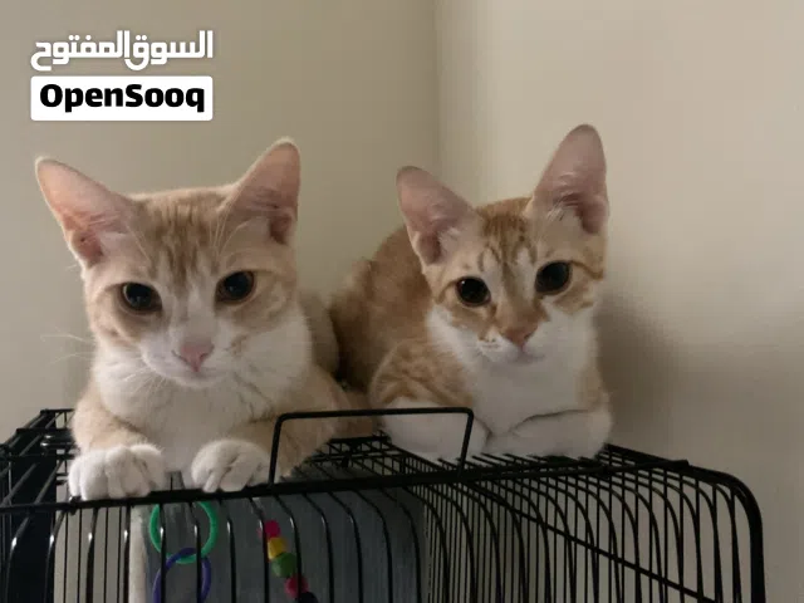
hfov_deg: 61.7
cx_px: 402
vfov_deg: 48.2
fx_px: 674
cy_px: 302
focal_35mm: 29
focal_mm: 3
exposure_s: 1/24
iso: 640
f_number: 1.8
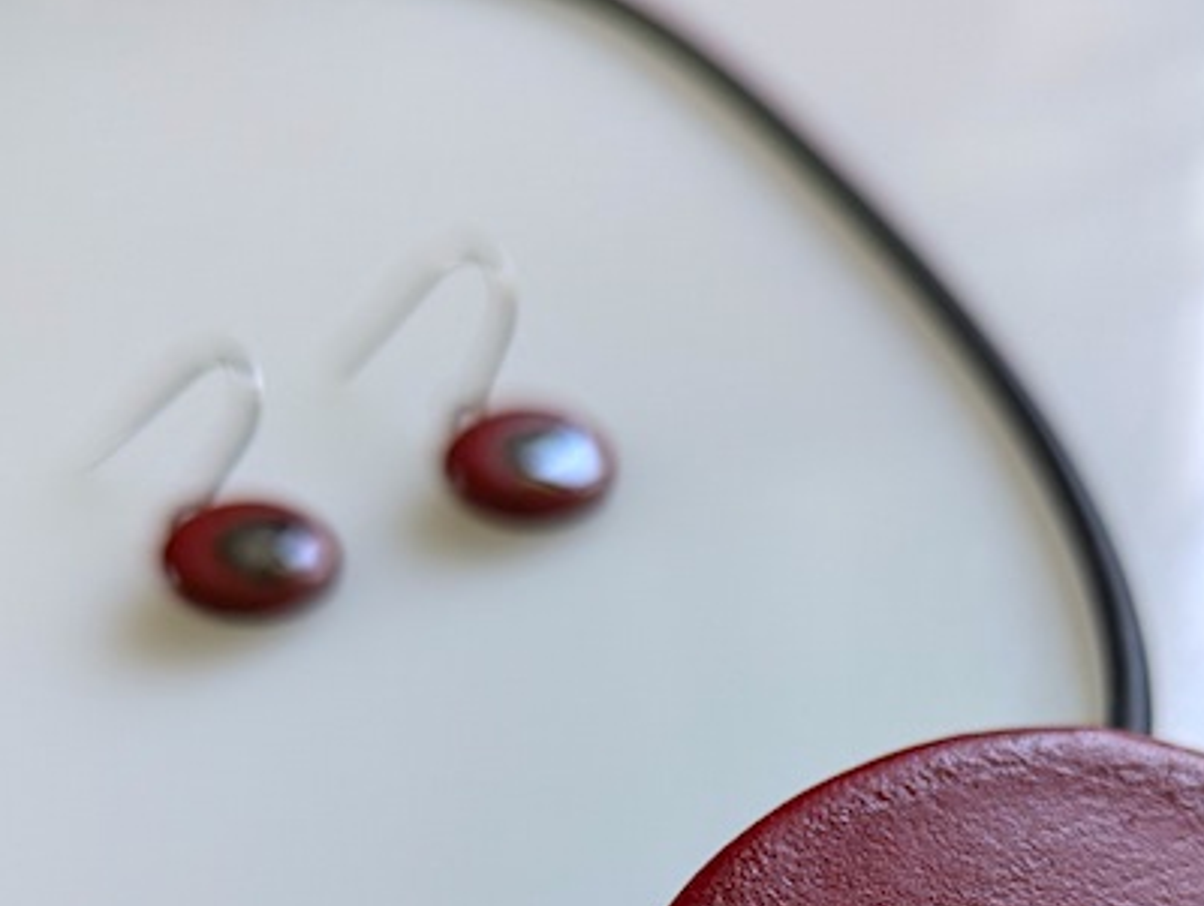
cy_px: 882
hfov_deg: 39.2
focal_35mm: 48
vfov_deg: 28.6
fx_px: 1672
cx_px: 792
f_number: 1.85
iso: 43
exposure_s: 1/49.2
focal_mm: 6.81
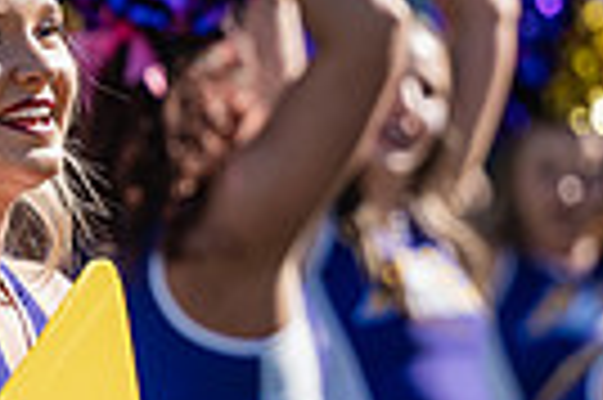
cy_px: 326
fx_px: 10506
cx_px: -288
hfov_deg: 3.3
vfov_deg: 2.2
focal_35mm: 628
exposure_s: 1/640
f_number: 3.2
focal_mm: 145
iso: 80
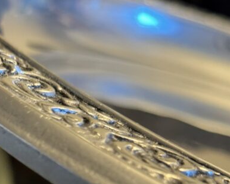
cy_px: 210
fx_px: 660
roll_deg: -18.6
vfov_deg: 15.4
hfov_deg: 19.6
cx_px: 57
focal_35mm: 97
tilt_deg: -21.6
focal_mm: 6.76
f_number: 1.78
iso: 320
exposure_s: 1/40
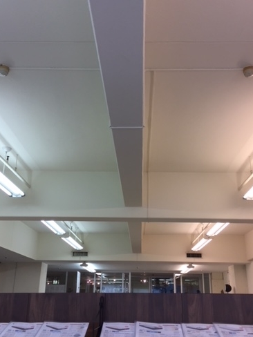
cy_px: 166
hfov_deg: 37.7
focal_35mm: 38
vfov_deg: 49.0
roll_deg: -0.8
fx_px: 370
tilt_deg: +22.8
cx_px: 135
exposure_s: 1/120
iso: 50
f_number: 2.2
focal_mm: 4.15
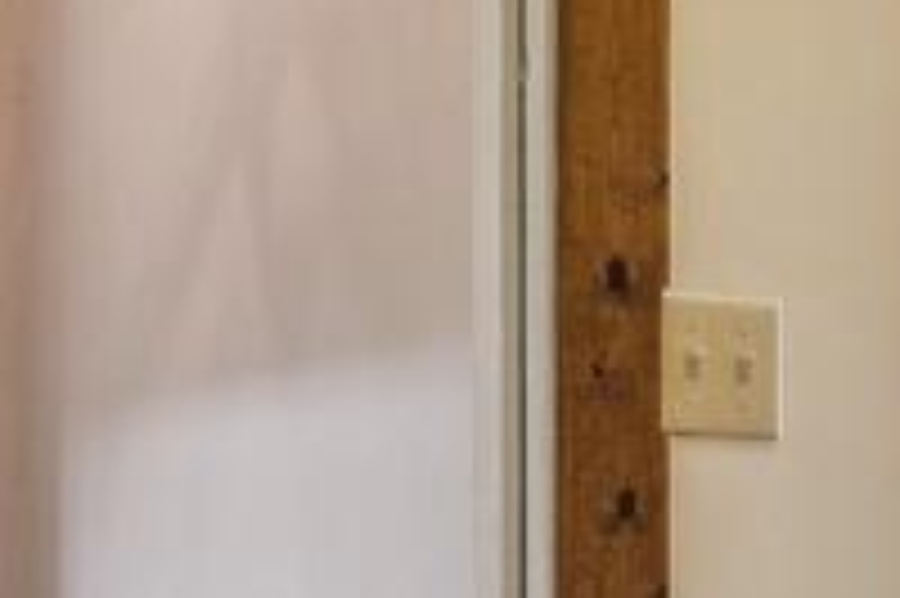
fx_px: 2048
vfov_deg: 16.5
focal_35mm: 82
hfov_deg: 22.8
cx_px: 1080
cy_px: 501
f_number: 8
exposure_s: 1/10
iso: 200
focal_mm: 16
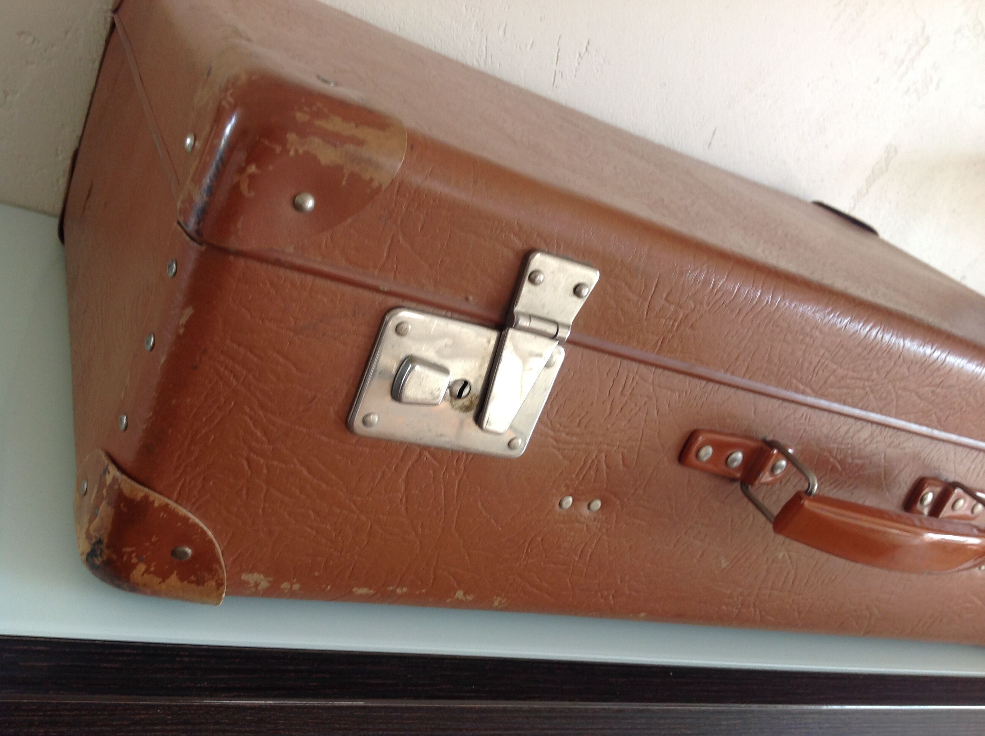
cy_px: 368
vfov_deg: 40.6
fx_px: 994
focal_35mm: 35
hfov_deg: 52.7
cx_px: 492
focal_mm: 4.28
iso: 64
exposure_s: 1/24
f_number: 2.4
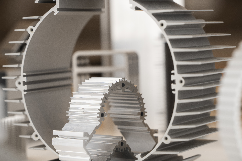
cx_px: 121
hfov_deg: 15.2
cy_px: 80
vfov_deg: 10.2
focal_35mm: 135
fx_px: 907
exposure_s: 1/100
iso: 125
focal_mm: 135
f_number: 2.8
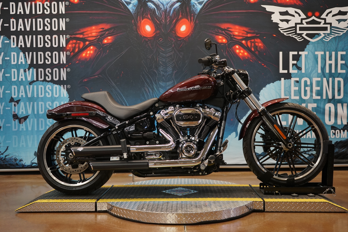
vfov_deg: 37.9
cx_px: 174
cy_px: 116
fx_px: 338
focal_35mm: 35
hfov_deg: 54.4
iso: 1000
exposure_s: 1/160
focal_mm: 35
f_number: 4
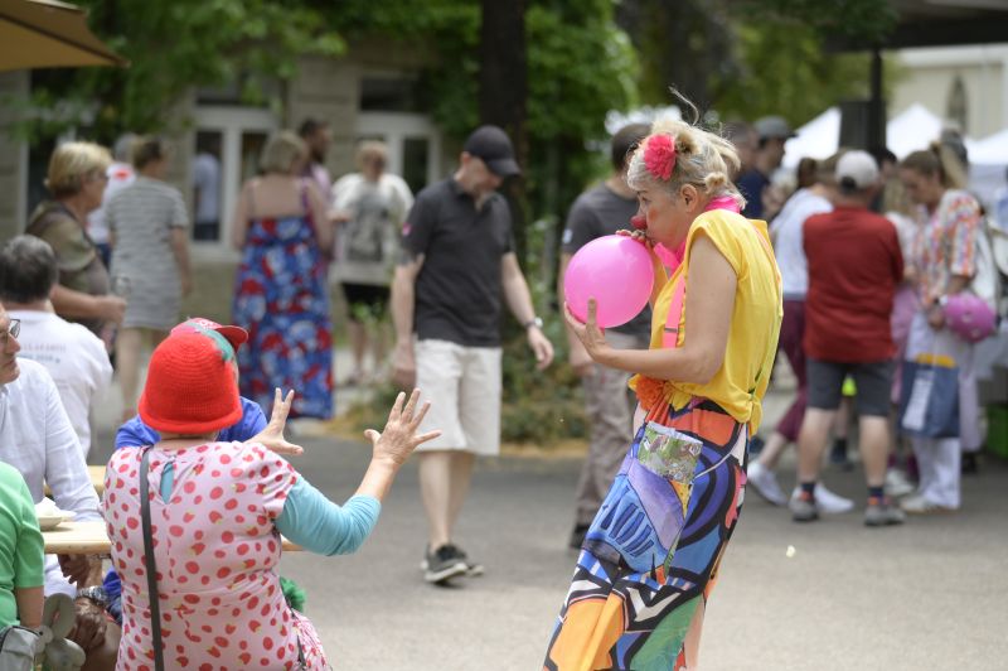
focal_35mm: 110
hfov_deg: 18.6
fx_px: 3077
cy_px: 336
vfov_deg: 12.4
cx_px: 504
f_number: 3.2
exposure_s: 1/8000
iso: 1000
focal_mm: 110
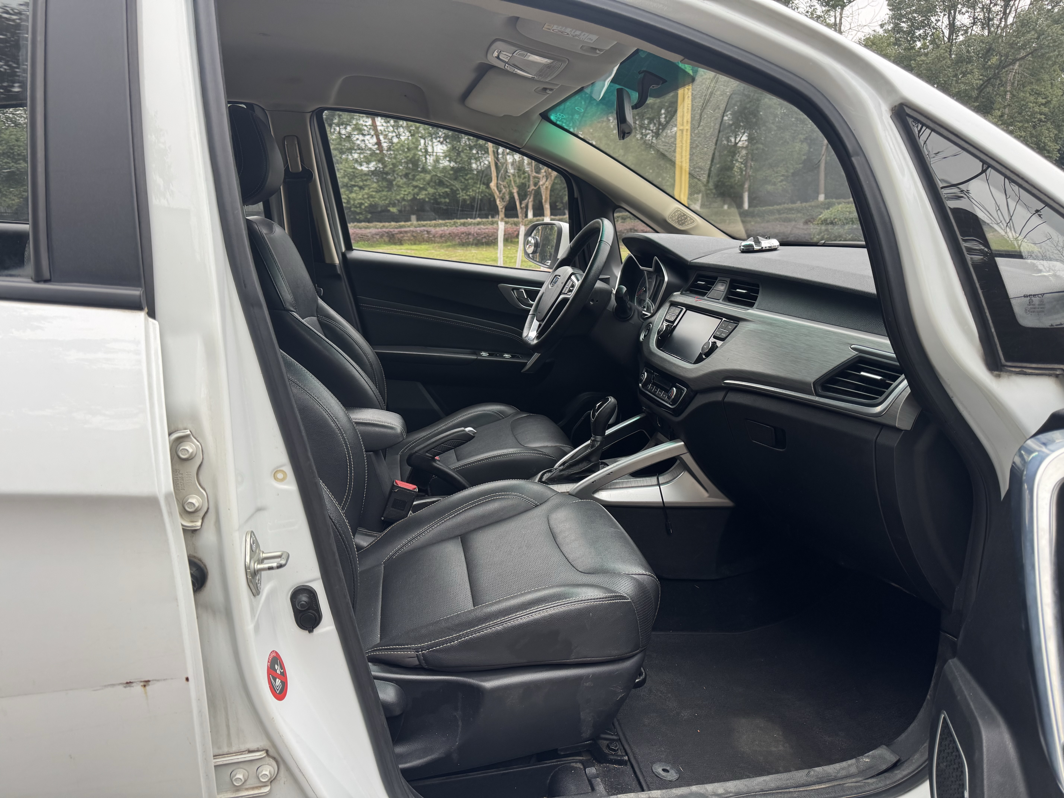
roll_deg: +0.2
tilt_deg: -13.5
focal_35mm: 24
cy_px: 399
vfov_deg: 56.8
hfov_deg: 71.6
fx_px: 738
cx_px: 532
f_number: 1.78
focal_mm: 6.76
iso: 100
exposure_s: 1/121
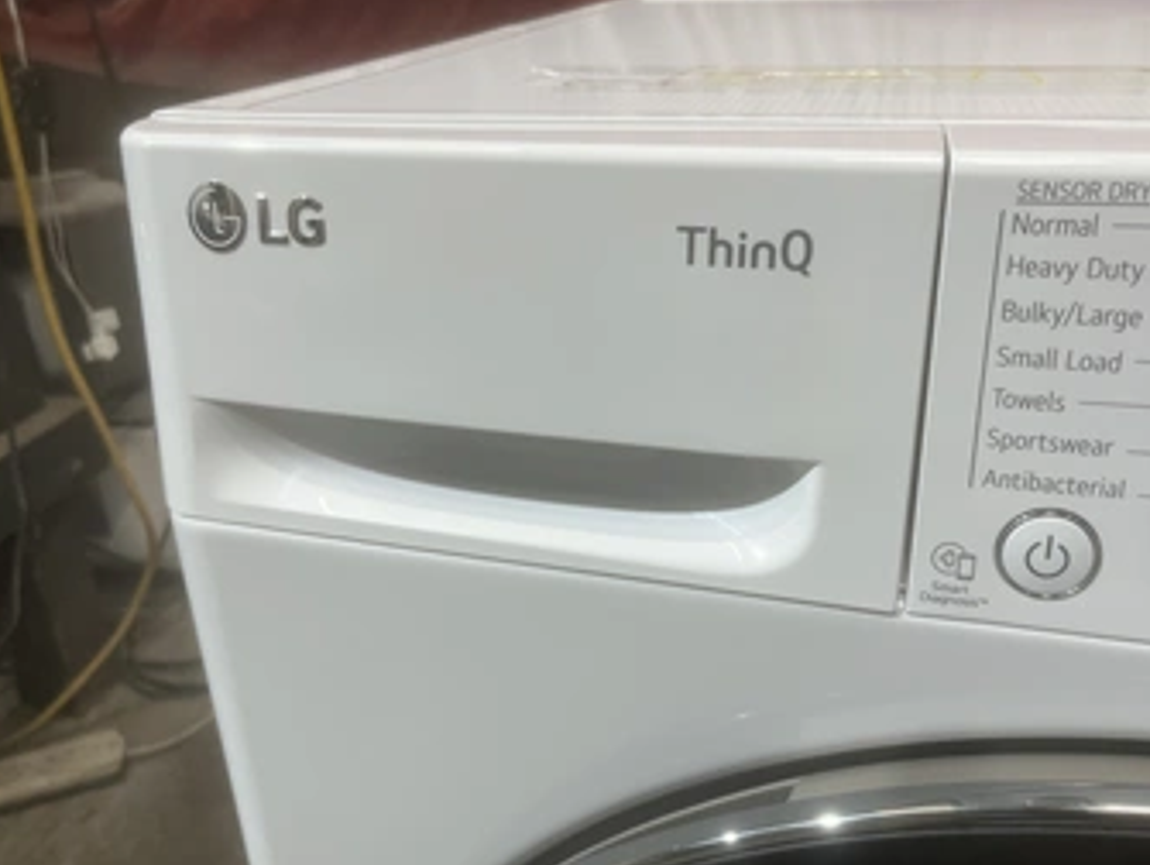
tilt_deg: -25.5
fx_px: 1031
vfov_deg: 45.5
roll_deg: +2.7
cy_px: 450
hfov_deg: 58.3
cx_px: 580
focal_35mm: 31
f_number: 1.6
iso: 125
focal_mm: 5.1
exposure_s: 1/120
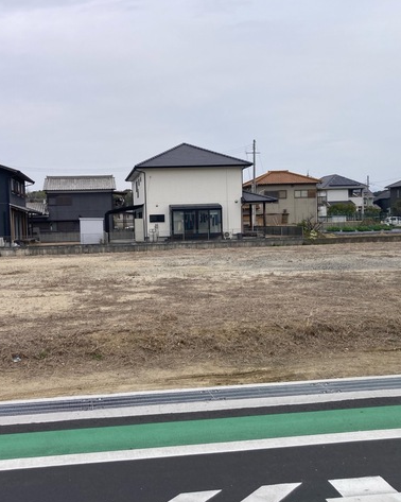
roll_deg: +1.0
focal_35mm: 37
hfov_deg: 40.0
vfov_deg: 49.1
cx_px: 164
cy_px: 253
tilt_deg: -3.4
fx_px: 549
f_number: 1.8
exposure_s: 1/1312
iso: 20
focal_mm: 3.99
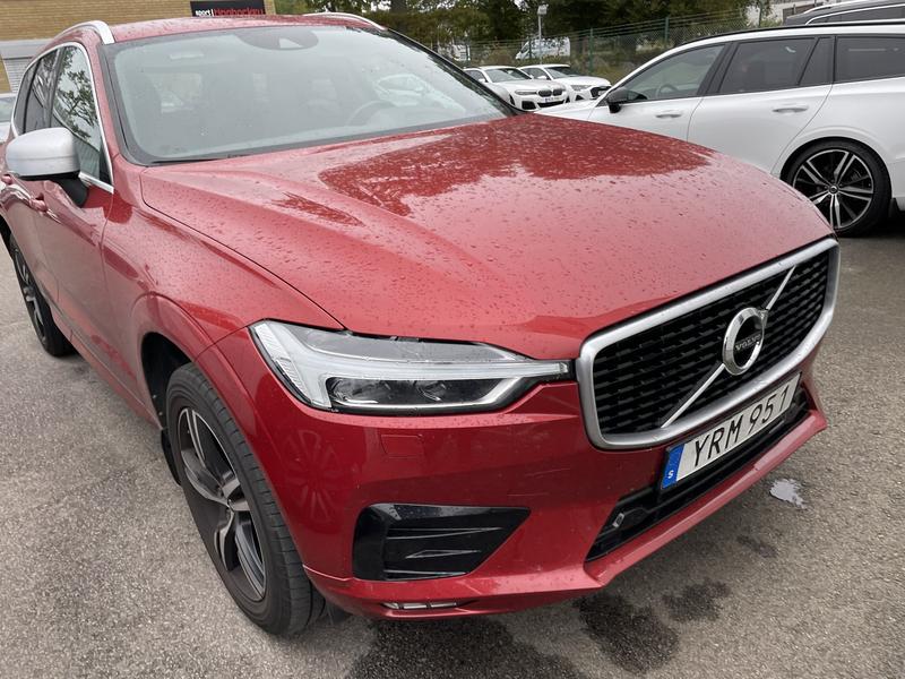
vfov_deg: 53.1
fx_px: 680
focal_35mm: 26
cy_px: 340
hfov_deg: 67.3
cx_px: 452
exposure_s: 1/121
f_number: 1.6
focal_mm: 4.2
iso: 80
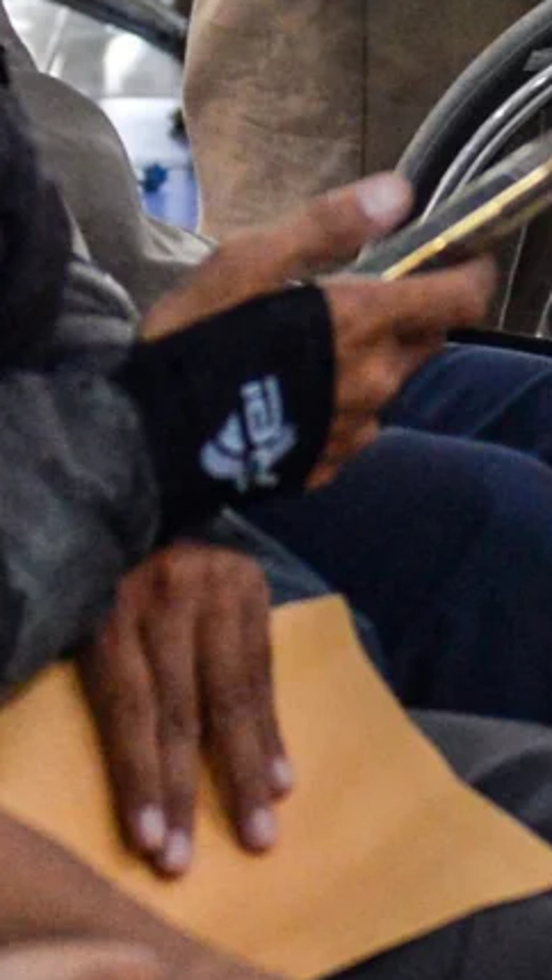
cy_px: -130
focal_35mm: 274
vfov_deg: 7.8
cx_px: 338
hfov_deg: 4.4
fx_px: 7127
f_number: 2.8
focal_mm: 44
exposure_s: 1/125
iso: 1250
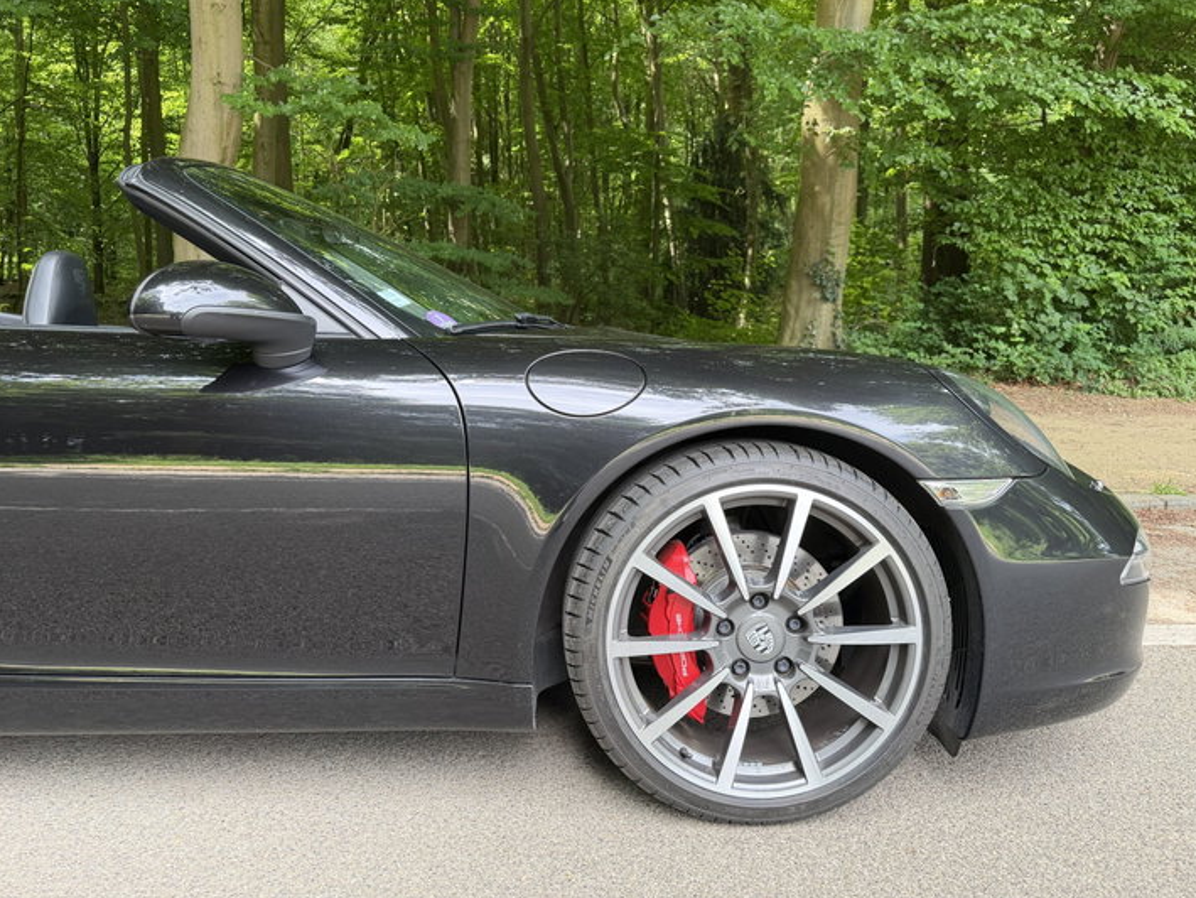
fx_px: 898
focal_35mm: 26
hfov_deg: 67.2
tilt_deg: -7.0
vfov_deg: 53.0
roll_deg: +1.5
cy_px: 415
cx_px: 565
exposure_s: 1/145
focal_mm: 6.76
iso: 125
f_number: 1.78
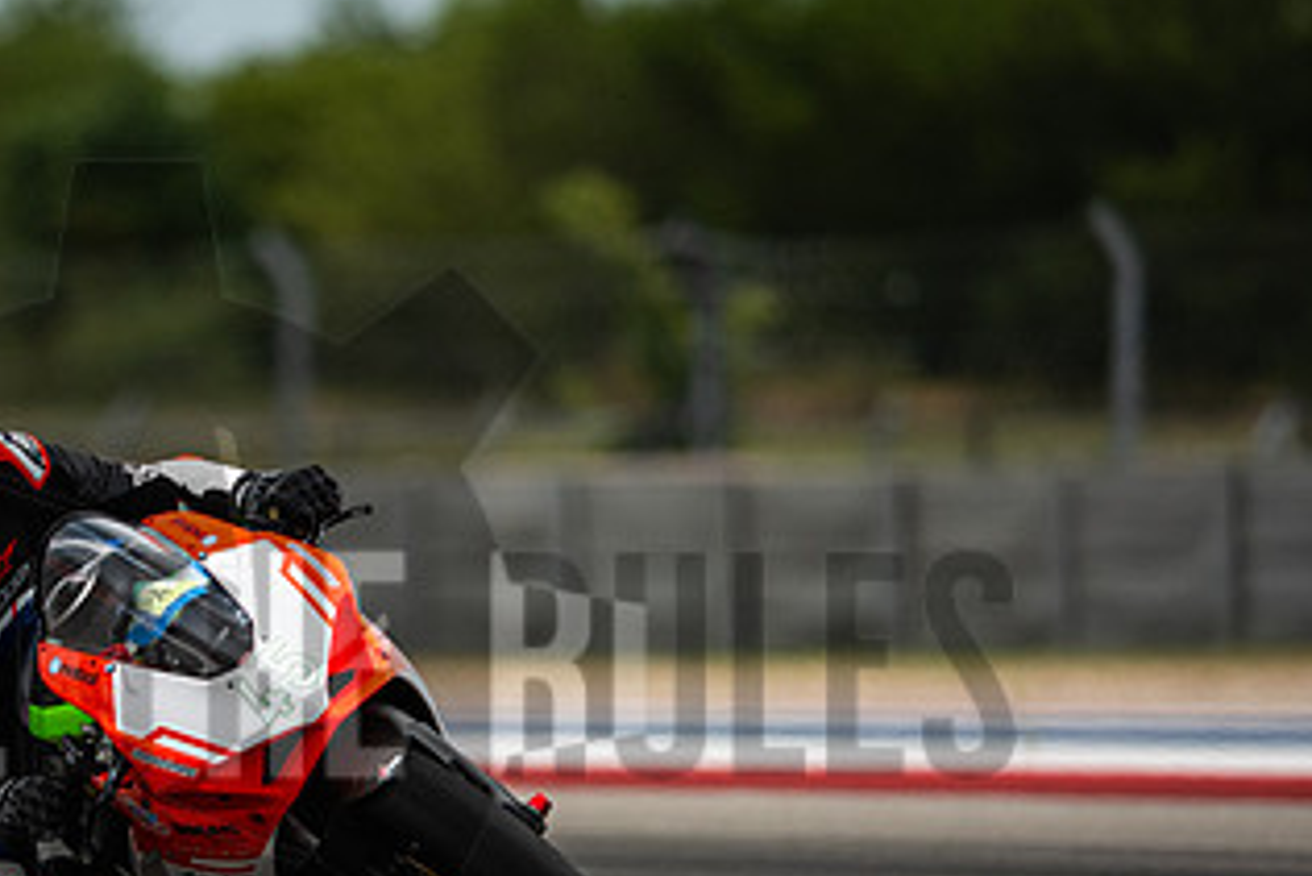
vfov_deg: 2.5
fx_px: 20053
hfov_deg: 3.7
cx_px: 137
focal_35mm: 550
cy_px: 670
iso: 320
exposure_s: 1/5000
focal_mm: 200
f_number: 2
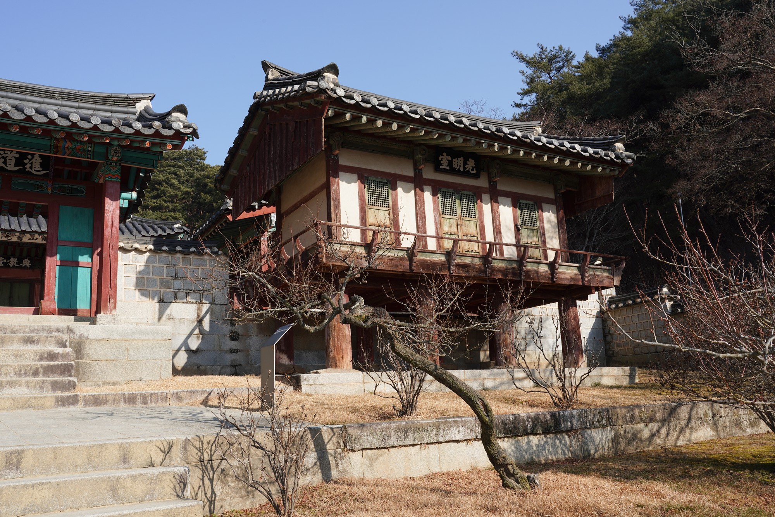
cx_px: 388
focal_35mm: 33
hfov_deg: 57.2
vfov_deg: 40.0
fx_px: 710
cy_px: 258
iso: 160
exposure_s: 1/100
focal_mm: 33
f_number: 16
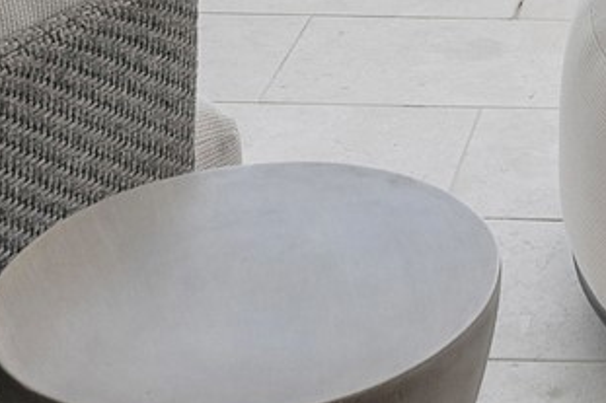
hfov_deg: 15.0
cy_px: -658
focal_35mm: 131
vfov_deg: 9.1
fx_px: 2204
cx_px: 782
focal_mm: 24
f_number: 8
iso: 200
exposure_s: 1/125
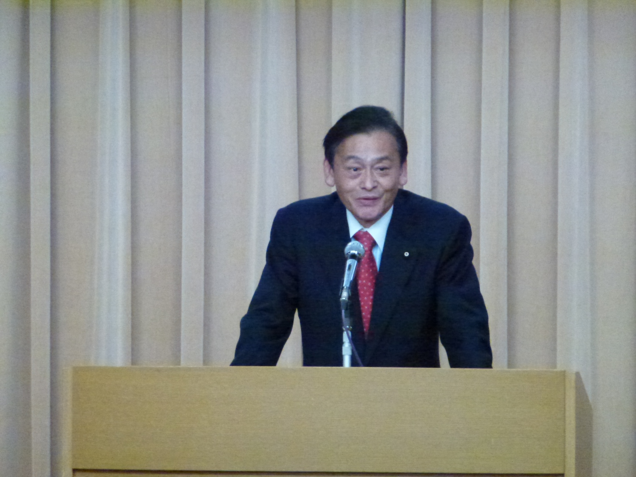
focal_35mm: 384
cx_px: 318
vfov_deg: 3.9
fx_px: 7055
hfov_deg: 5.2
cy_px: 238
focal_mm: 68.8
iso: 1600
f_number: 5.9
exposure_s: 1/40
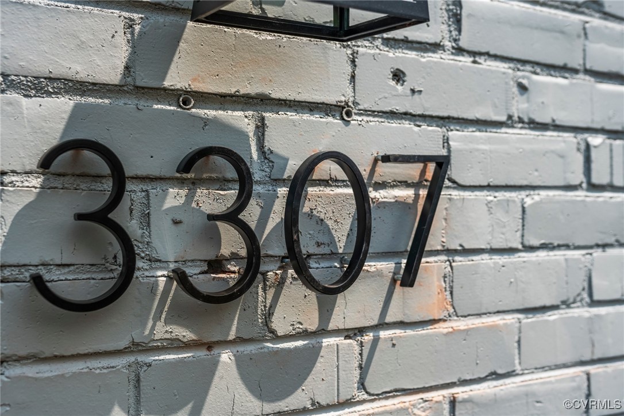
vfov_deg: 37.8
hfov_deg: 54.5
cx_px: 312
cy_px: 208
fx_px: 606
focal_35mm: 35
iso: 200
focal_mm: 35
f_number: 3.5
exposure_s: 1/3200
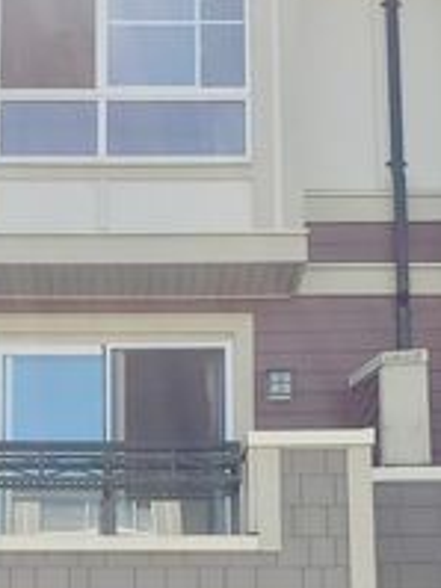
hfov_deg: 16.9
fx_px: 1479
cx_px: 130
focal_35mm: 87
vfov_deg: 21.5
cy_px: 631
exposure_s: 1/1214
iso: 50
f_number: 2.4
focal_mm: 4.3
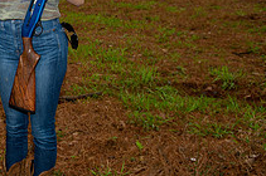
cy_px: 16
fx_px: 487
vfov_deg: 20.1
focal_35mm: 66
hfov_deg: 26.8
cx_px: -61
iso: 125
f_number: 5
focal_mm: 24
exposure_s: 1/125
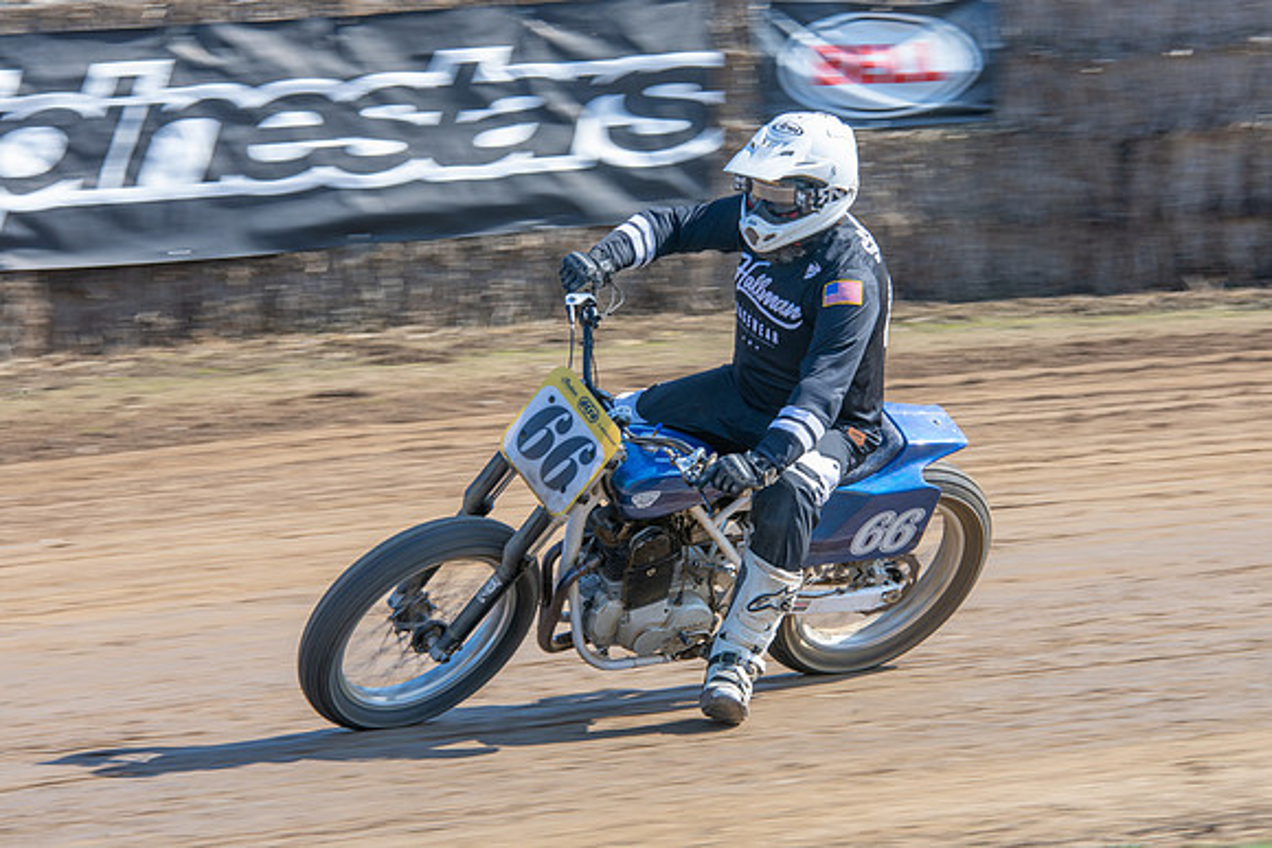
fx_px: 7951
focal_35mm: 225
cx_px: 636
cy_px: 424
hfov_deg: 9.1
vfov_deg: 6.1
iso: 200
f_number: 8
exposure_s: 1/160
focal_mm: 150
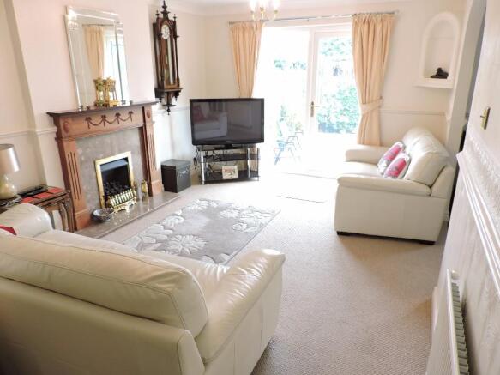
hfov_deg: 71.6
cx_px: 250
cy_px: 188
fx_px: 347
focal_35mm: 24
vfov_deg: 56.8
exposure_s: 1/30
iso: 220
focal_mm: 4.3
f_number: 3
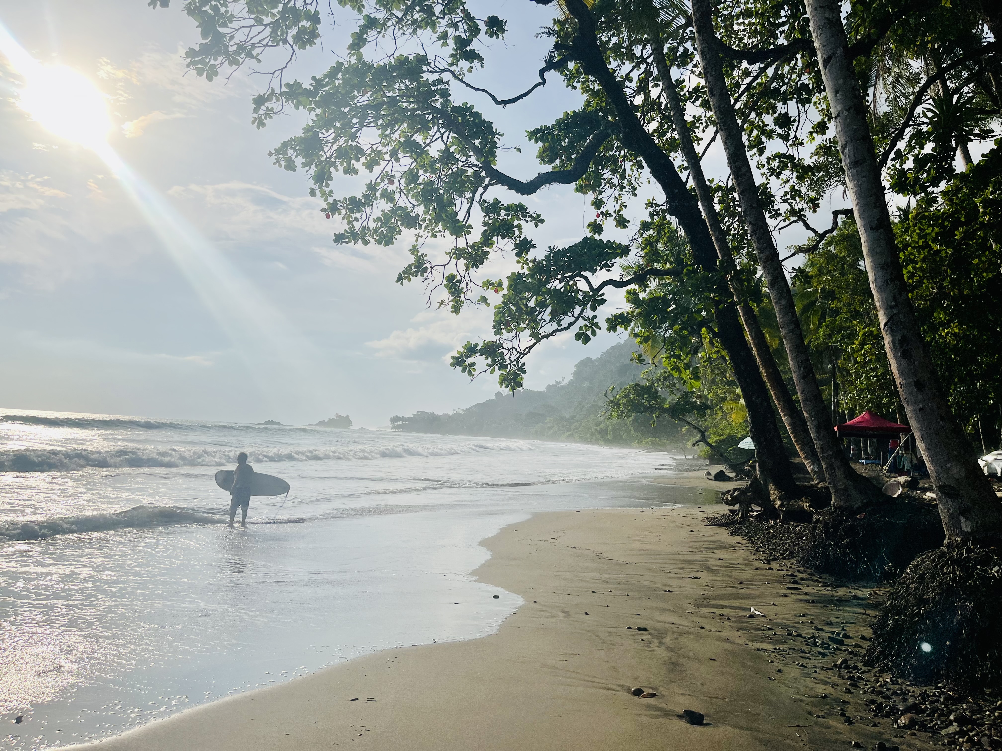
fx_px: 753
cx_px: 501
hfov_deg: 67.3
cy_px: 376
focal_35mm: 26
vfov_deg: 53.1
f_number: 1.6
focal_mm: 5.1
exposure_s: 1/15152
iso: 50
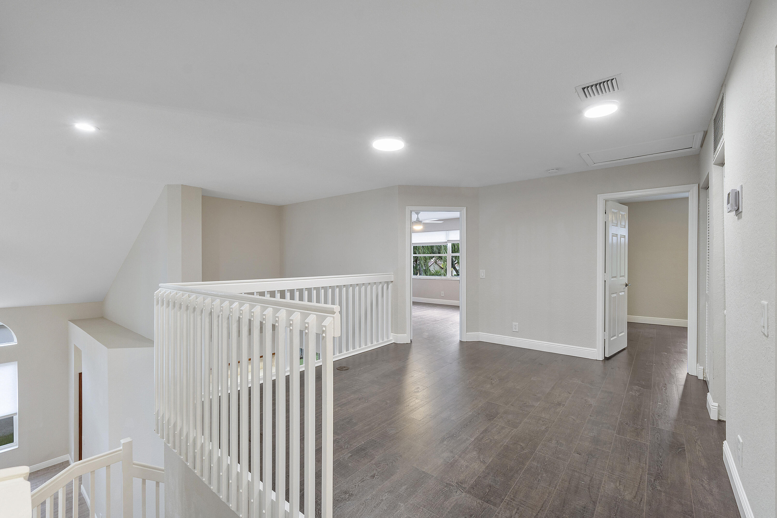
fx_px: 324
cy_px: 259
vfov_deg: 77.3
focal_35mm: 15
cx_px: 388
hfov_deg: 100.4
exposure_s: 1/1.67
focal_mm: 10
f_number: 11
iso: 100
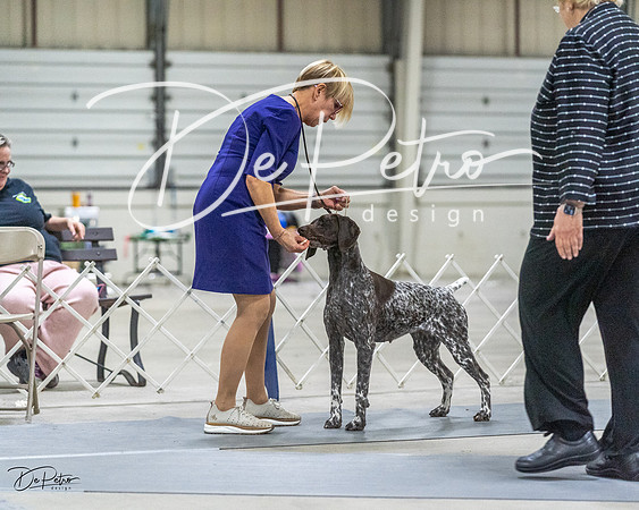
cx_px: 320
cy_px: 255
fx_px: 2512
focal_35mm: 133
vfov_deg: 11.6
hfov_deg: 14.5
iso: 6400
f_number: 3.2
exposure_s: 1/400
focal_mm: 118
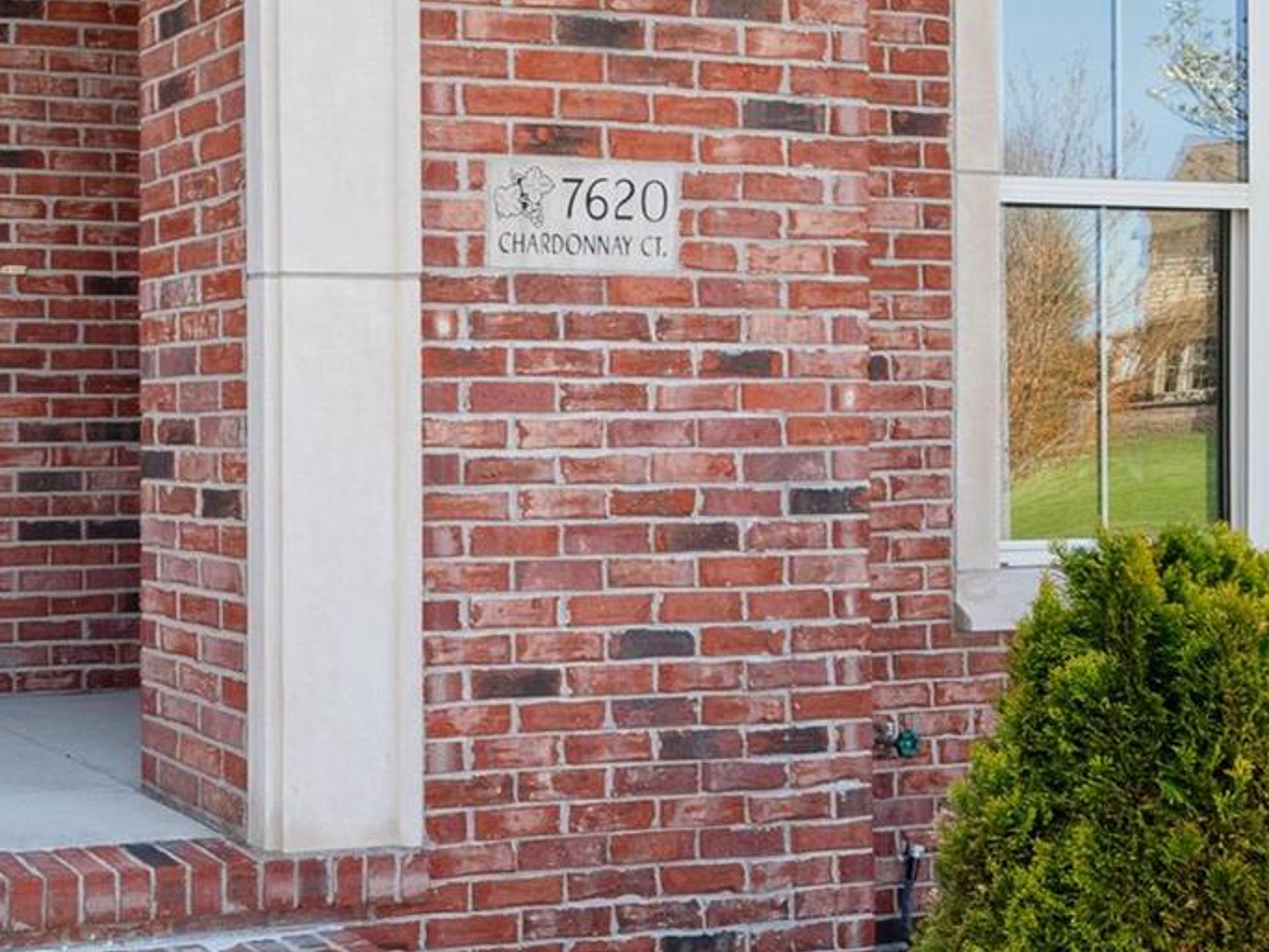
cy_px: 427
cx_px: -63
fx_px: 1980
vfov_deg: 27.0
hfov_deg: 32.1
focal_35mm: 54
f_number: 7.1
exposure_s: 1/100
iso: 400
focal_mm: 12
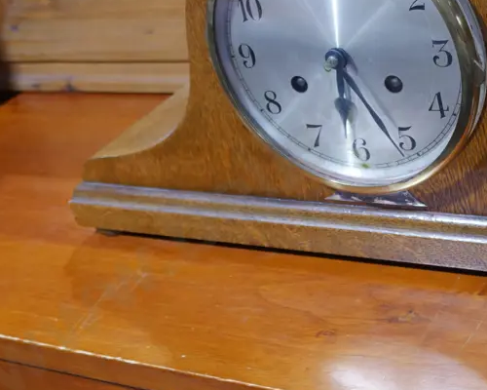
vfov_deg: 26.7
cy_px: 84
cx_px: 390
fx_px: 807
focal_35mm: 56
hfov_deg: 32.6
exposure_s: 1/60
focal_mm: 14
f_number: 3.5
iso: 800
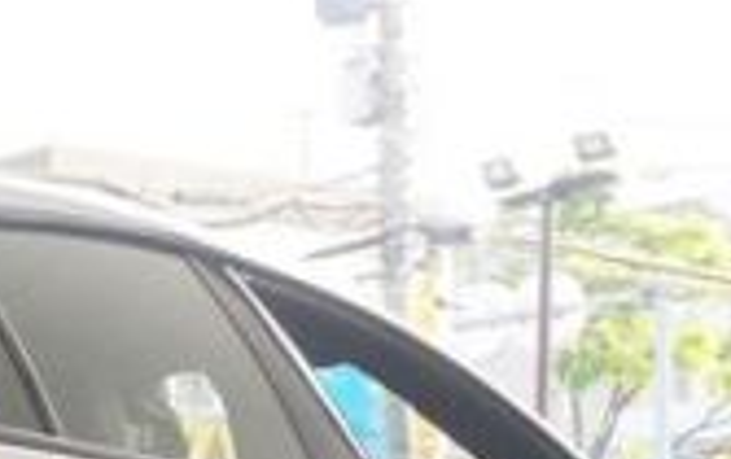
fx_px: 2774
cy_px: 750
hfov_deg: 14.4
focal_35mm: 139
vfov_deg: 9.2
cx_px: -223
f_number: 5.6
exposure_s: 1/500
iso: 400
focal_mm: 26
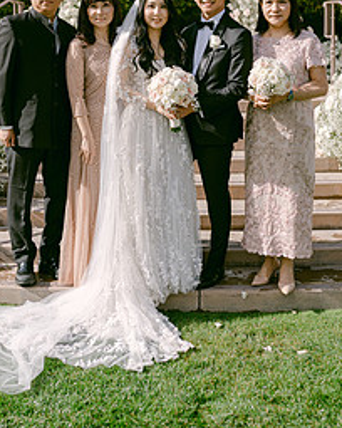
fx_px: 734
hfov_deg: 26.2
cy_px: 91
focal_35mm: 58
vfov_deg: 31.7
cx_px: 151
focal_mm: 35
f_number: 2.8
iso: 100
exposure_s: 1/4000
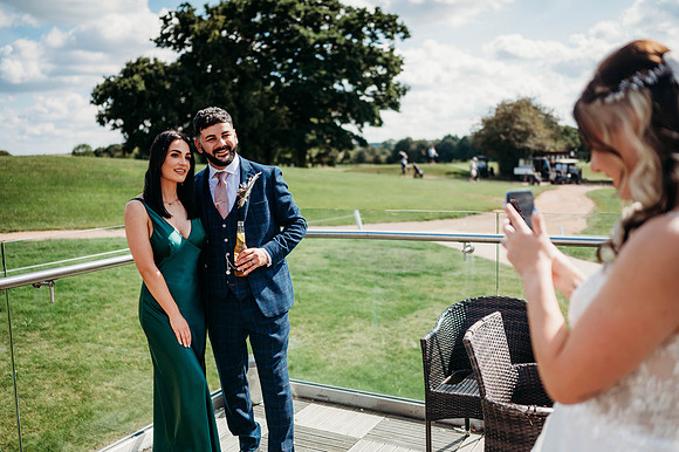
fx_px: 660
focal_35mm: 35
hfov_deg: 54.5
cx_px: 340
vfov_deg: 37.8
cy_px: 226
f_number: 1.8
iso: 200
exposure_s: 1/8000
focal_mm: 35
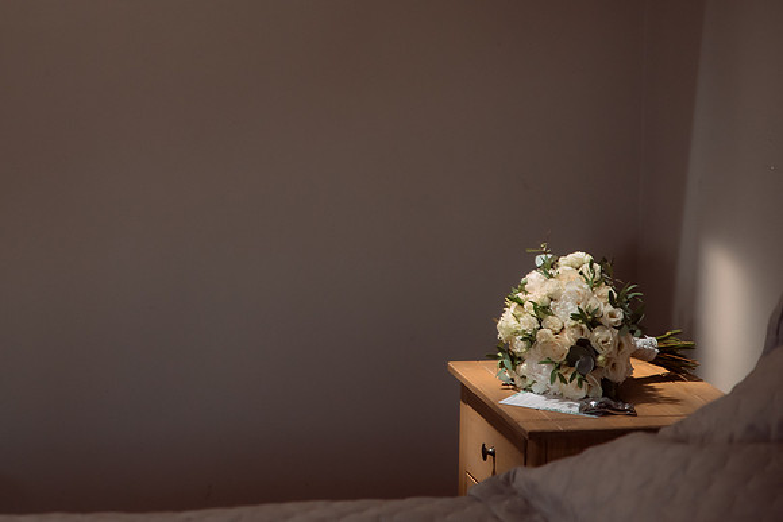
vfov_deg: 12.9
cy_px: 130
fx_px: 2299
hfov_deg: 19.3
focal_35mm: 106
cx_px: 245
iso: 1000
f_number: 2.8
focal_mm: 70
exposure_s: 1/320
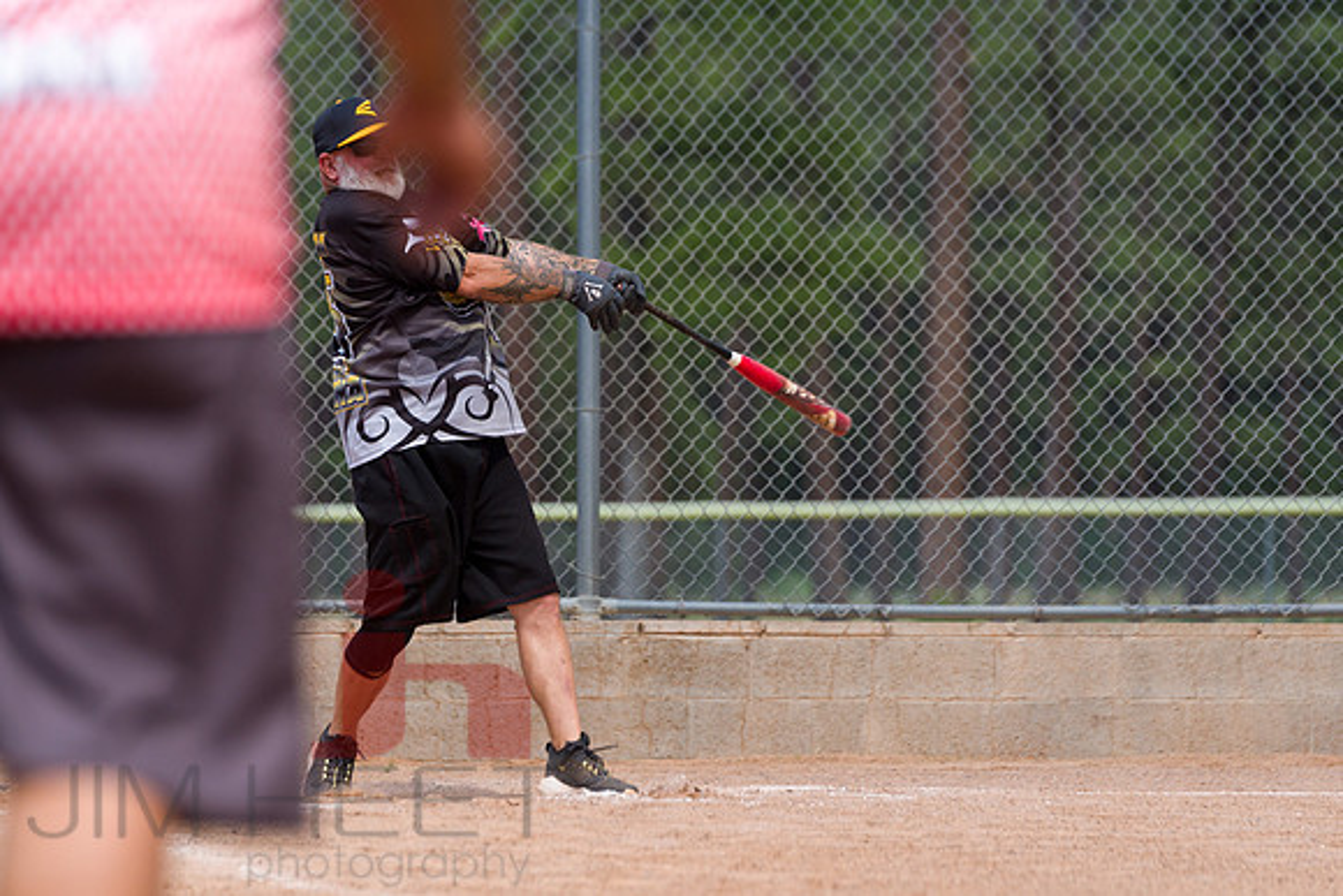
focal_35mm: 370
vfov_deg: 3.7
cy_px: 448
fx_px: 13806
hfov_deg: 5.6
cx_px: 672
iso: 800
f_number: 7.1
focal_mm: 370
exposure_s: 1/1000
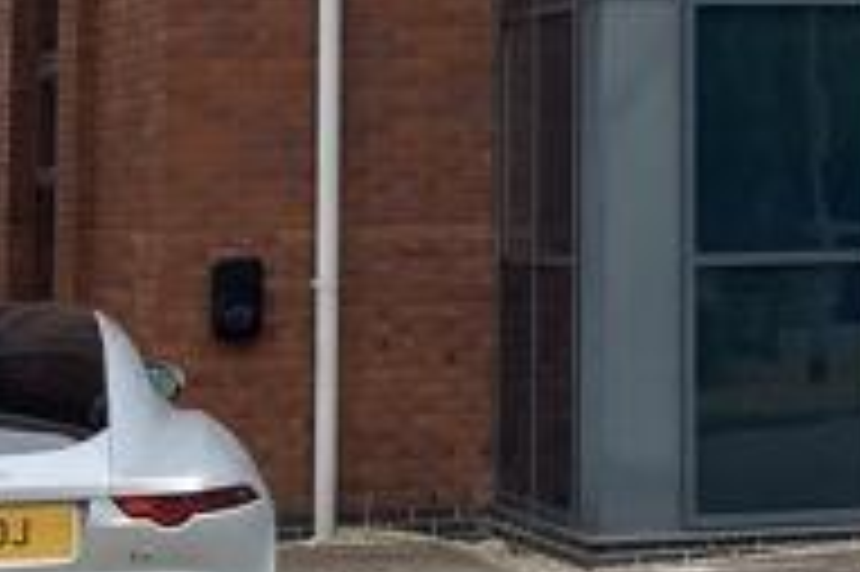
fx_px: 3723
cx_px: 995
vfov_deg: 8.7
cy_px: -158
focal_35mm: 156
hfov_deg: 12.9
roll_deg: -0.2
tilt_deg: +4.3
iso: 20
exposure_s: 1/1946
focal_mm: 3.99
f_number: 1.8
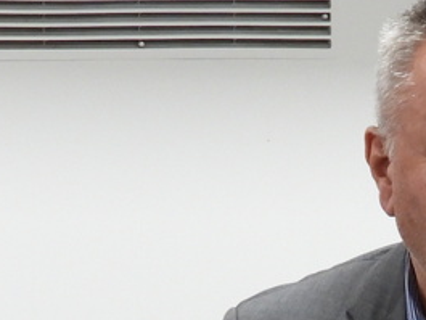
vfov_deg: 2.8
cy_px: 648
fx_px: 6415
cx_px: 275
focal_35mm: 521
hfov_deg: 3.8
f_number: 4
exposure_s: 1/30
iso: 400
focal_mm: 20.7
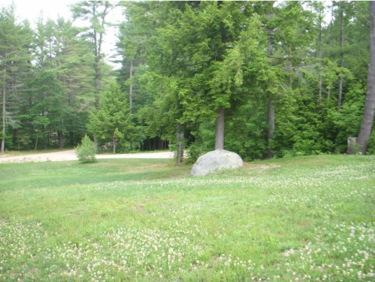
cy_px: 141
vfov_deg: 37.8
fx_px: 412
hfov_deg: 49.0
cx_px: 188
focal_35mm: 38
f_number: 3.3
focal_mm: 6.3
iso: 100
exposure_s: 1/80
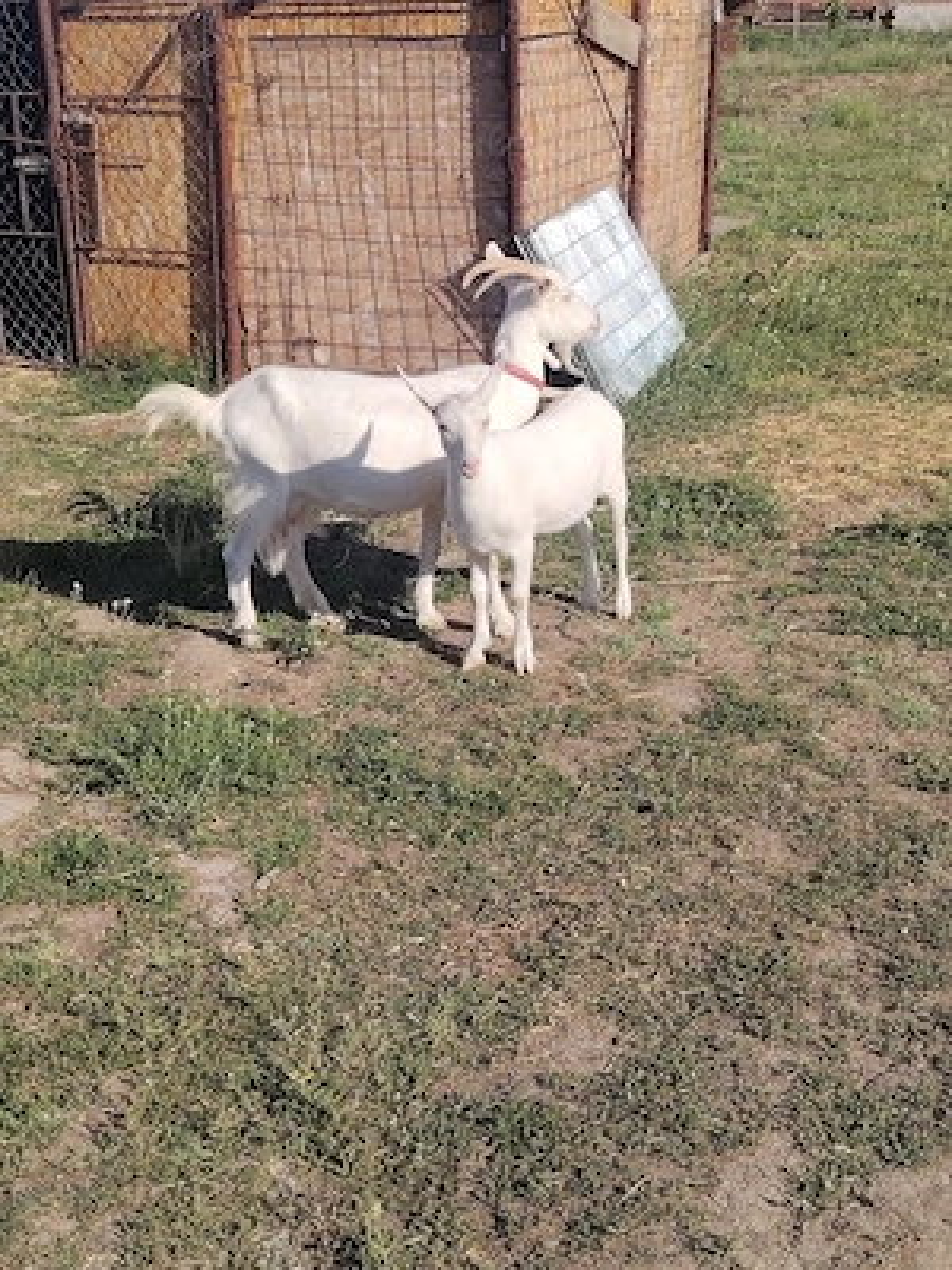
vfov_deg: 39.7
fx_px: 1760
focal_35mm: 48
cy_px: 635
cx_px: 476
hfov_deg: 30.3
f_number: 1.75
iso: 100
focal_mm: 5.25
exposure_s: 1/1156
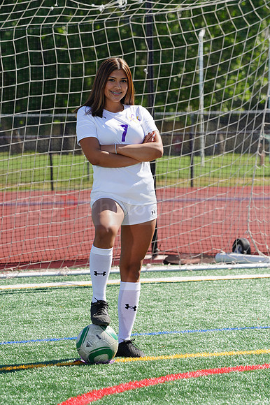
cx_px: 135
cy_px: 202
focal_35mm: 215
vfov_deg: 9.6
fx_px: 2421
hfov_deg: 6.4
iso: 200
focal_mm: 215
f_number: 11
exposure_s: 1/250
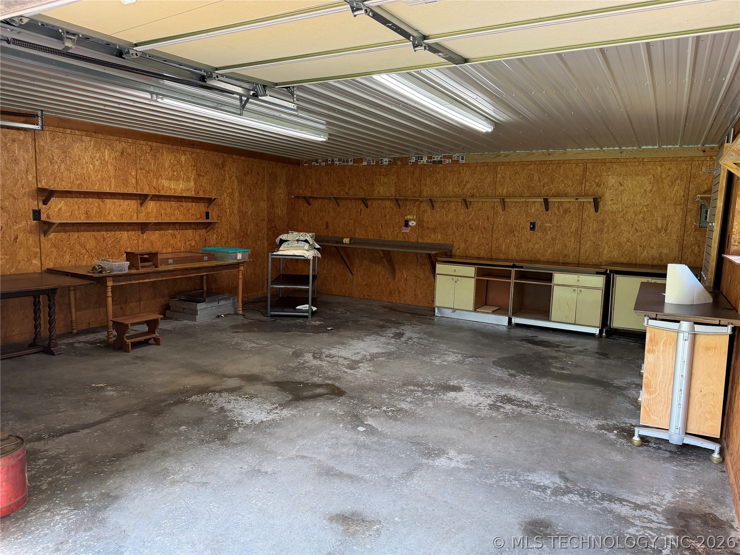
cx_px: 370
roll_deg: -1.3
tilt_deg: -7.8
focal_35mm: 24
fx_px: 513
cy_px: 278
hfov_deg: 71.6
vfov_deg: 56.8
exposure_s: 1/152
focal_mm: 6.76
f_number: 1.78
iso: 200
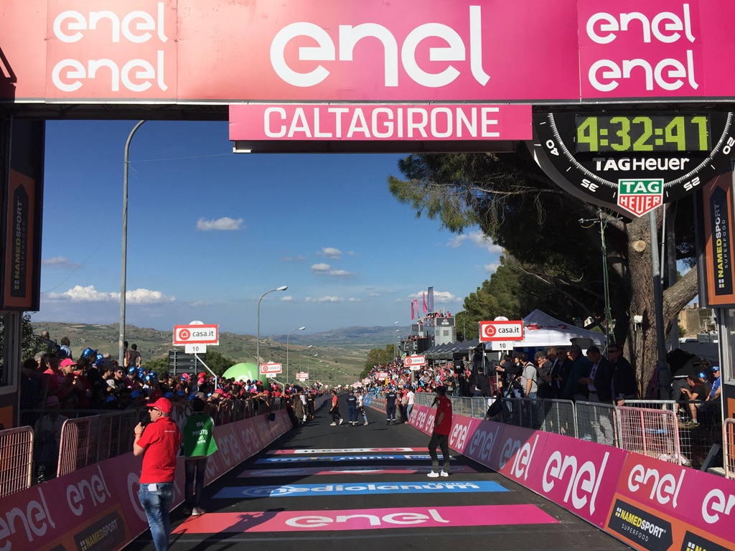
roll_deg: +0.4
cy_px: 276
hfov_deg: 61.7
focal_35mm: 29
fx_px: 616
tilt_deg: +4.6
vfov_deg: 48.2
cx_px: 368
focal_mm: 4.15
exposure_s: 1/4405
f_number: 2.2
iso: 32
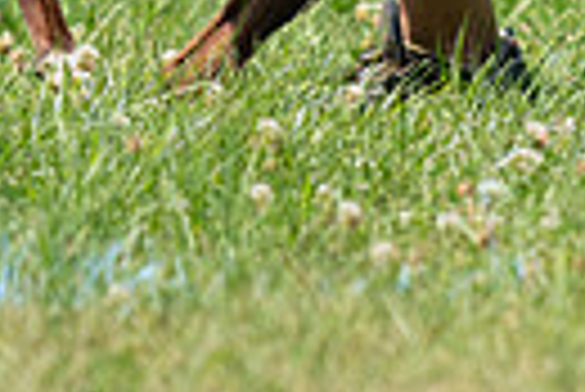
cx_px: 940
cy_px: -309
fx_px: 26761
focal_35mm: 1645
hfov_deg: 1.3
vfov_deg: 0.8
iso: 1250
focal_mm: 368
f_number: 6.3
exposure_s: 1/4000
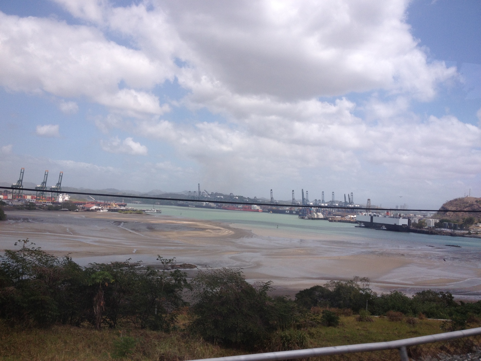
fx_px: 486
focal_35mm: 35
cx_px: 240
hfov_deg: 52.6
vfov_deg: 40.7
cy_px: 180
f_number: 2.4
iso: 50
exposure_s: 1/789
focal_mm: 4.28
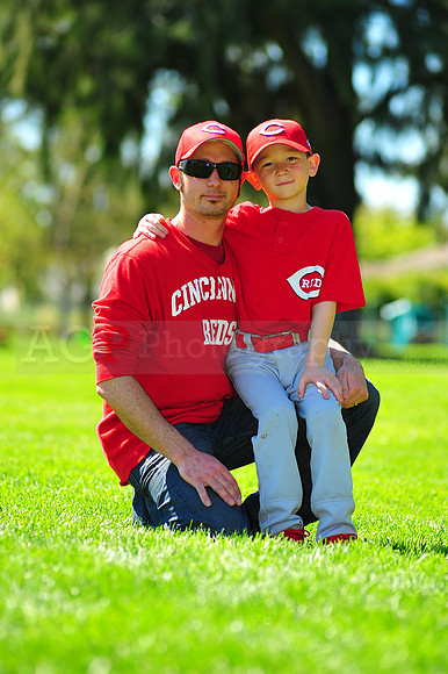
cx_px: 224
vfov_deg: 11.4
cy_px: 337
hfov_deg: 7.6
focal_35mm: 180
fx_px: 3364
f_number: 4.5
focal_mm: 180
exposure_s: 1/500
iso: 200
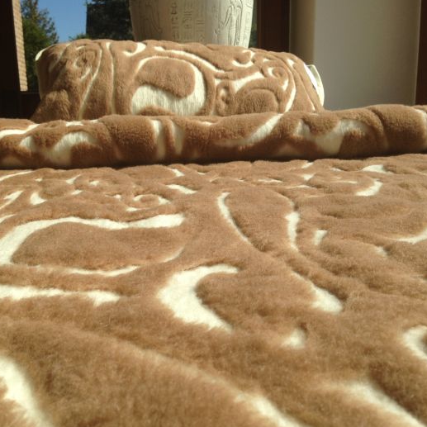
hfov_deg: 41.8
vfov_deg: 41.9
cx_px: 187
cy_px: 213
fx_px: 558
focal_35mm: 40
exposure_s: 1/1748
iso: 50
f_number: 2.4
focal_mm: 4.13
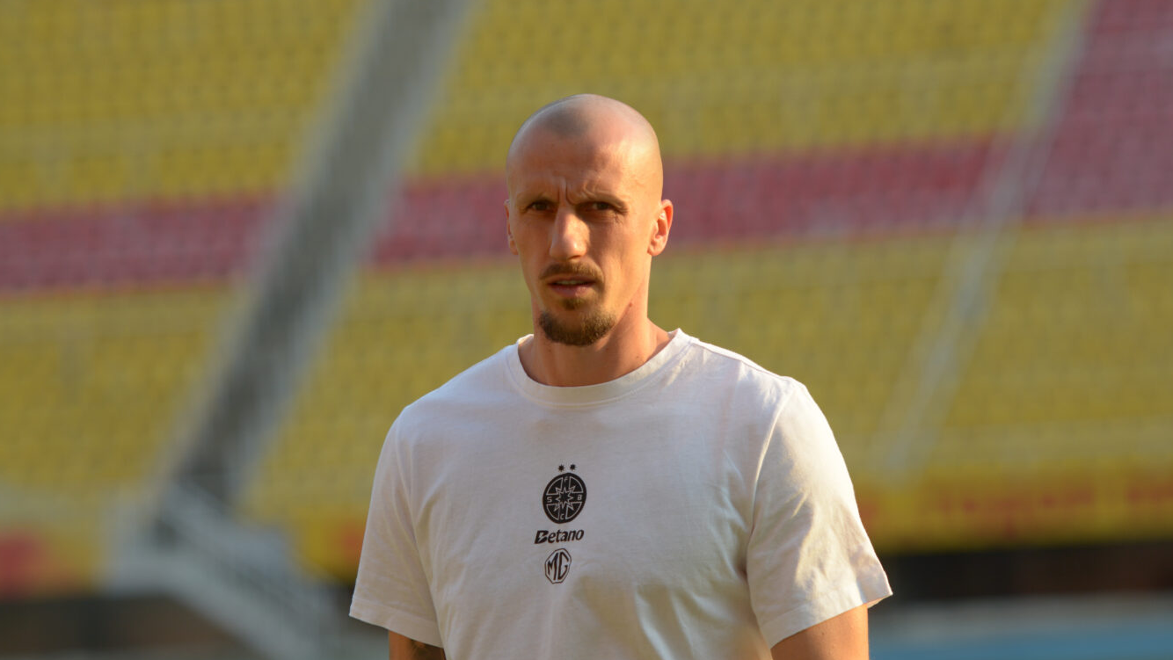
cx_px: 605
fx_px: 6923
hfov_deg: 9.7
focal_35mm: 223
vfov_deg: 5.5
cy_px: 348
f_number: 2.8
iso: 200
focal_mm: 135
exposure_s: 1/1000
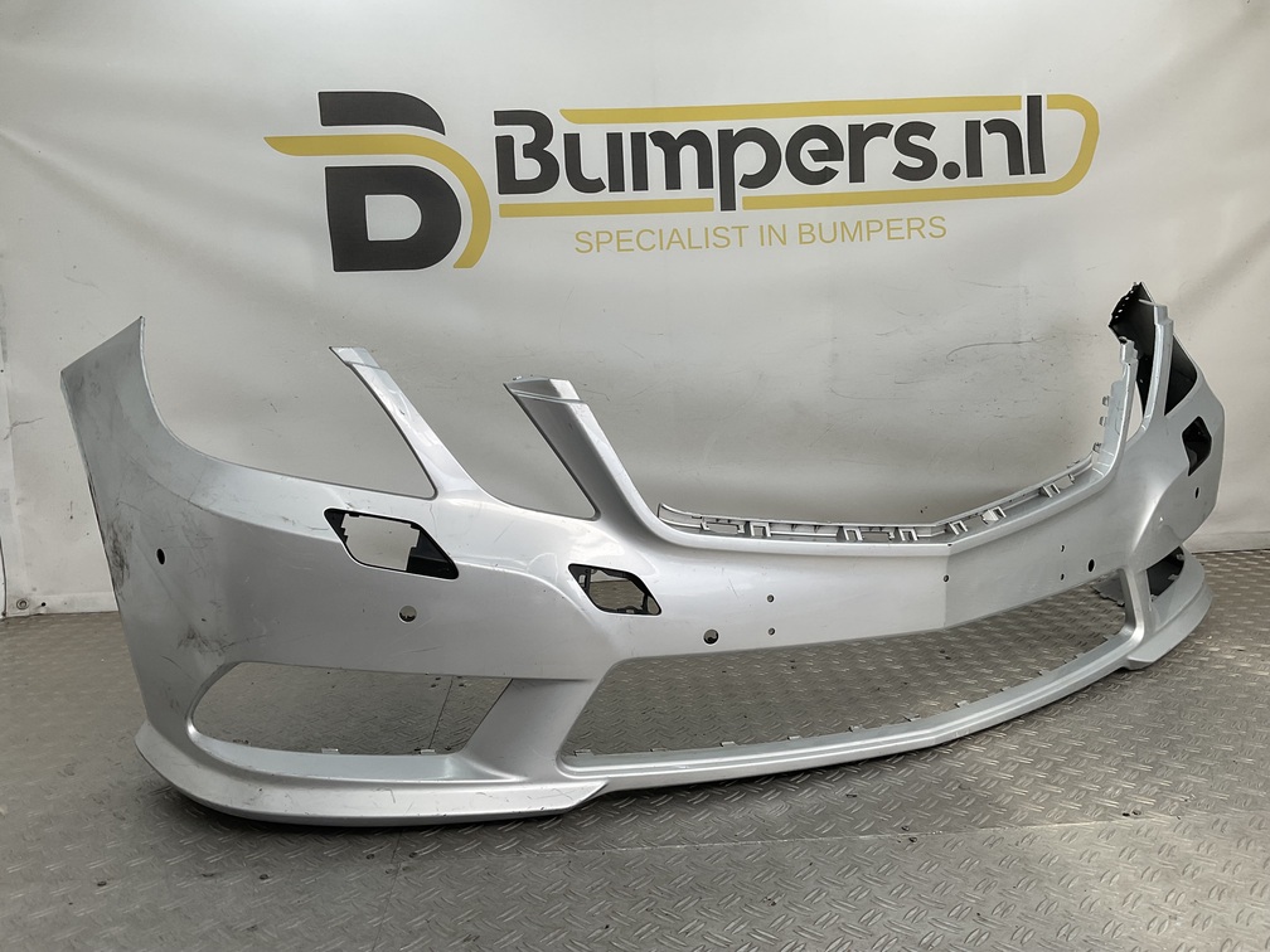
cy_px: 476
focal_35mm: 29
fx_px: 1064
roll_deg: +1.7
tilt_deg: -9.3
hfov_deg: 61.7
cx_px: 635
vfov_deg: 48.2
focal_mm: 3
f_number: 1.8
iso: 16
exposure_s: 1/276
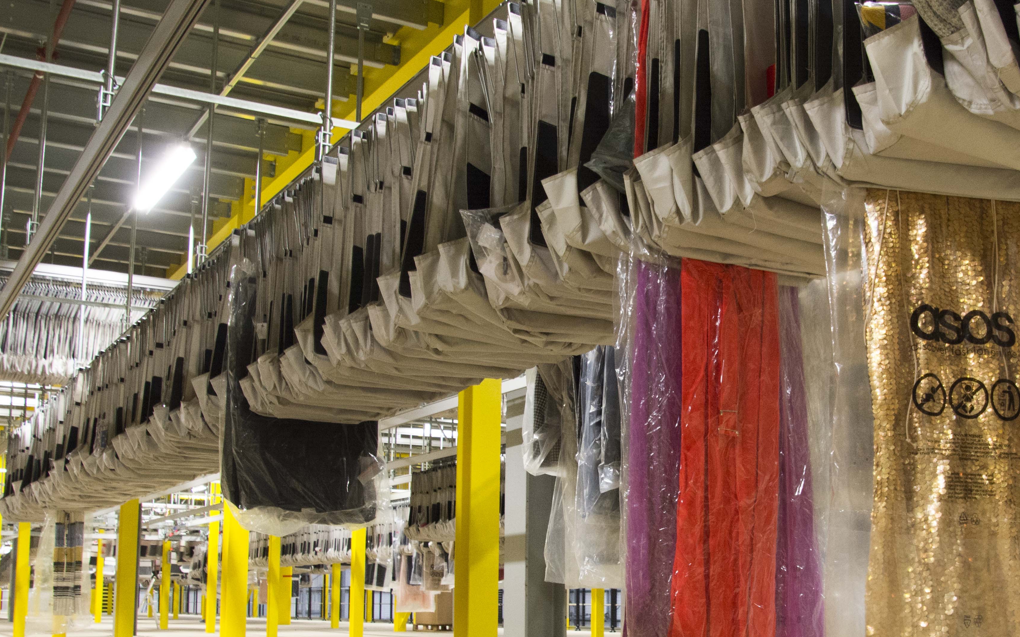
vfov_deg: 29.7
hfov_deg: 45.6
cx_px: 669
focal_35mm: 43
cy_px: 410
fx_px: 1195
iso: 640
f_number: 5.6
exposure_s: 1/13
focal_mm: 16
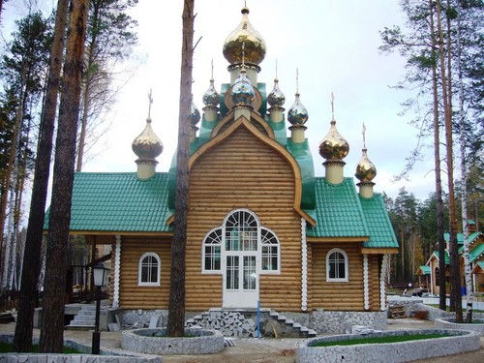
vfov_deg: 40.7
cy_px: 182
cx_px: 242
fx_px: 489
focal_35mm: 35
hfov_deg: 52.6
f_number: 2.8
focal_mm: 5.8
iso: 125
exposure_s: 1/60
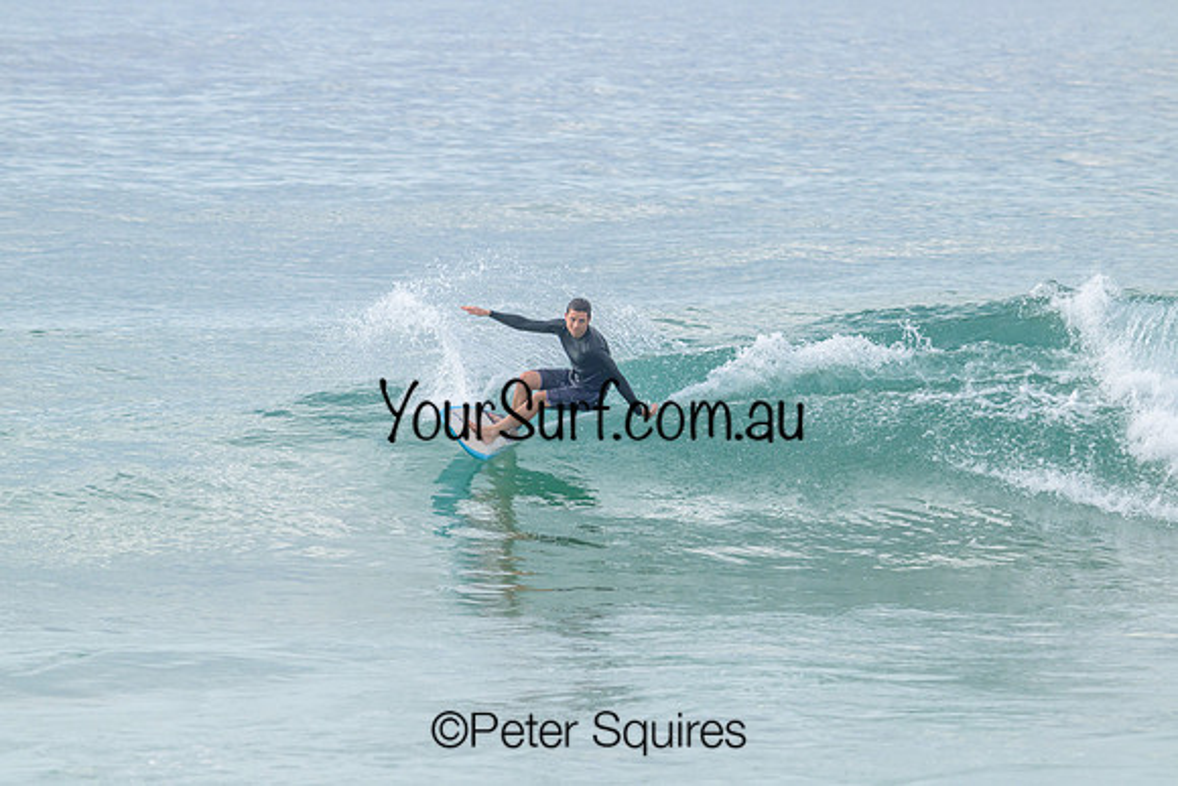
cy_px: 393
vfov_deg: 3.8
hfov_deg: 5.7
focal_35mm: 360
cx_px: 589
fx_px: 11782
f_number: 9.5
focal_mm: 360
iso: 900
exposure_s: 1/2000
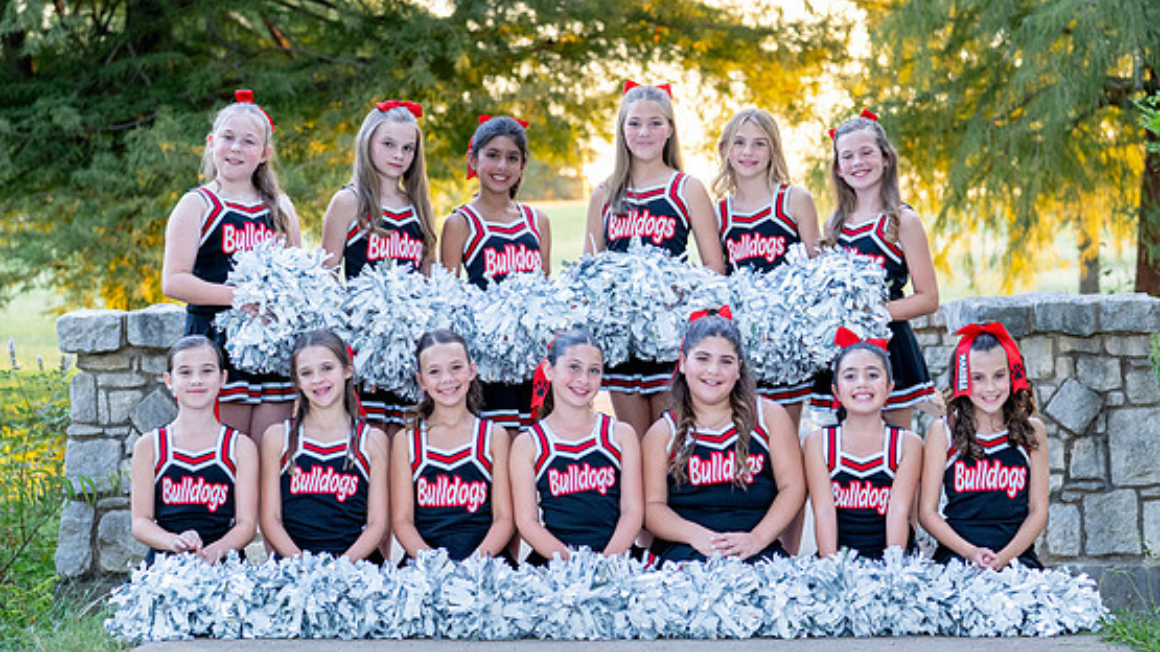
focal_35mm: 88
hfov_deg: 24.2
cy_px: 323
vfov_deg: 13.7
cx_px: 625
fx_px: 2706
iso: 800
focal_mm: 50
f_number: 2.2
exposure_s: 1/400
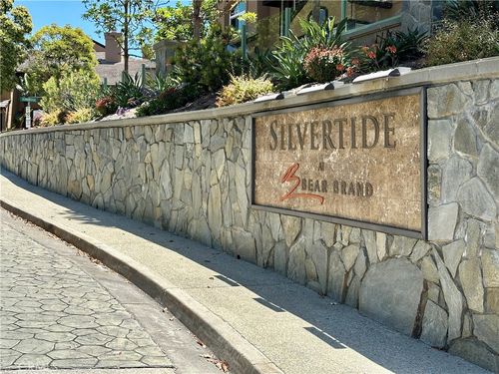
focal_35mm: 48
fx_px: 692
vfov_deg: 30.3
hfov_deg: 39.7
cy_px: 187
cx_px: 250
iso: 64
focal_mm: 6.86
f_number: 1.78
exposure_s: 1/1815
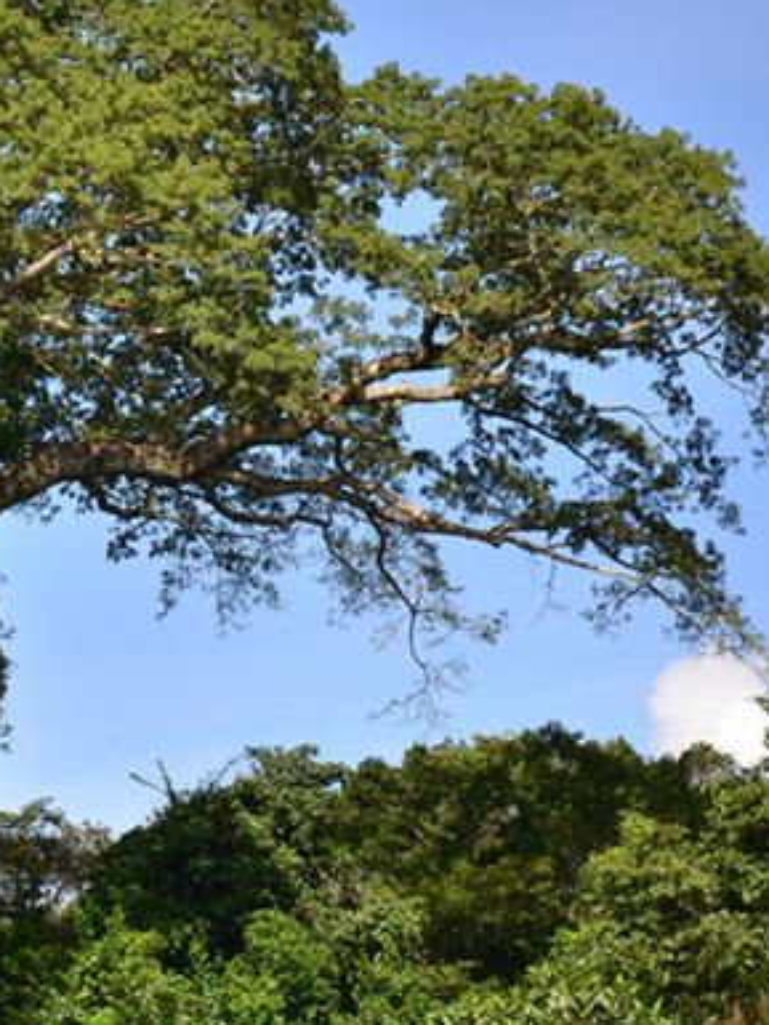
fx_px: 5773
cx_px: -189
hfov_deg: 7.5
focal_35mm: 195
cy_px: 490
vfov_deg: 10.1
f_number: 7.1
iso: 250
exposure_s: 1/800
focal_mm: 58
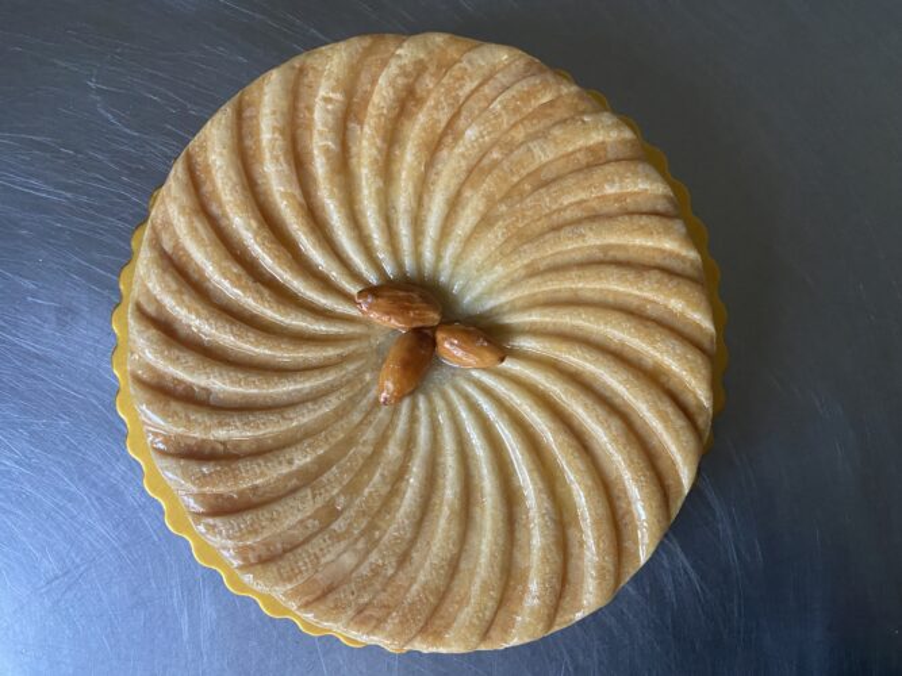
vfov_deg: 53.0
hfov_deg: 67.3
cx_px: 451
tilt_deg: -88.4
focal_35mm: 26
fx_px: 677
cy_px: 338
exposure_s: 1/60
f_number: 1.8
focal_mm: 4.25
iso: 500
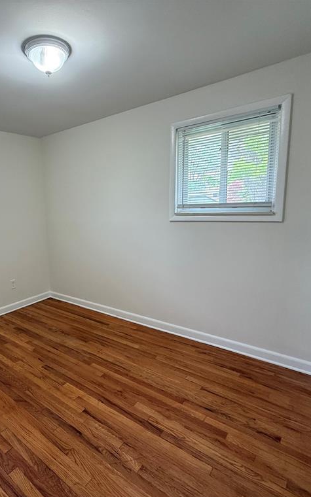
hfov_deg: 57.6
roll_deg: +2.4
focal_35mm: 20
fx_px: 271
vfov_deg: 85.1
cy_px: 250
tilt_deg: -9.2
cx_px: 90
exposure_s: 1/120
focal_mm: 2.22
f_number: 2.2
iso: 320
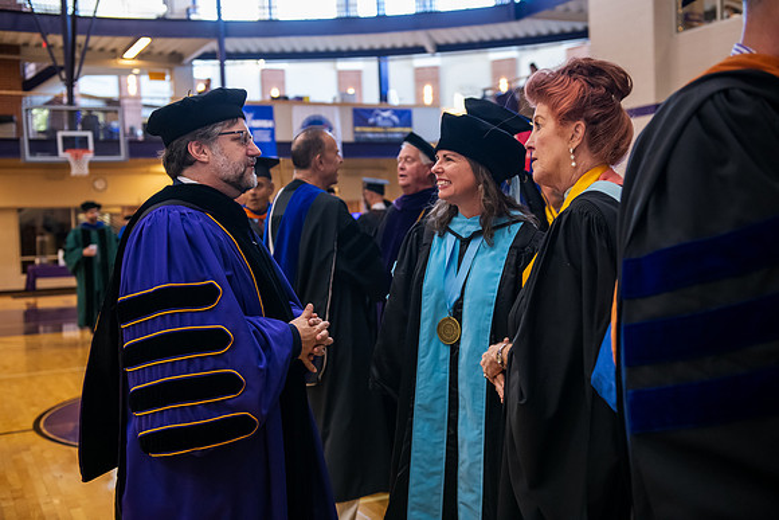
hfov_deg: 44.5
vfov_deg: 30.5
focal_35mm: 44
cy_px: 260
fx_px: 952
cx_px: 390
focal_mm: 44
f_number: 3.2
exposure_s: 1/125
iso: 2500
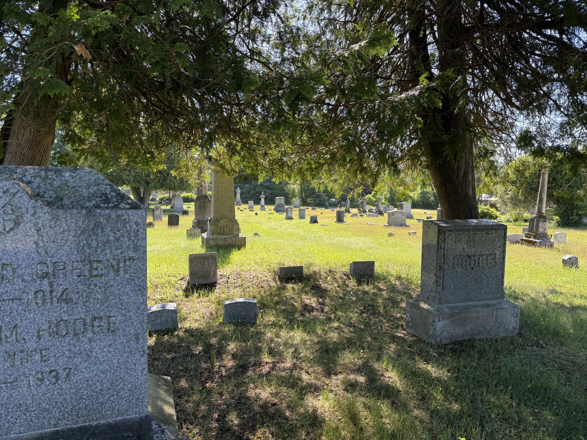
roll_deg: -0.1
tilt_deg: -3.9
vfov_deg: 56.8
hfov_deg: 71.6
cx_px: 294
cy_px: 220
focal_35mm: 24
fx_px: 407
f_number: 1.78
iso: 80
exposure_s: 1/715
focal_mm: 6.76
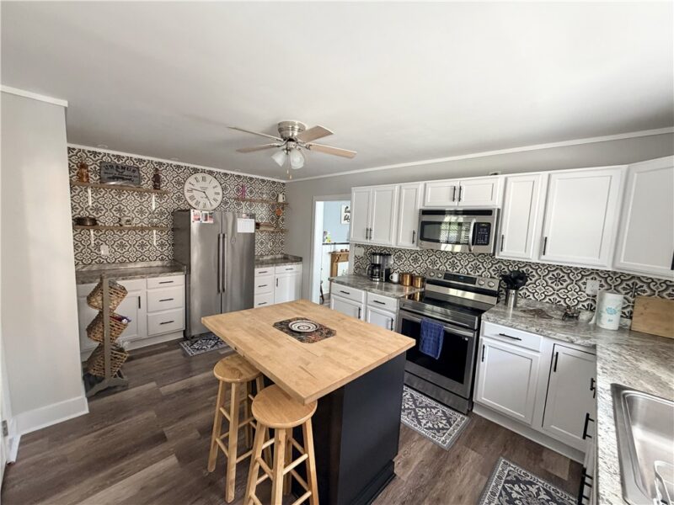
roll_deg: -2.6
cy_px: 252
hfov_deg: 102.1
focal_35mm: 14
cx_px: 337
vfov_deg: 85.7
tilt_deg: -6.5
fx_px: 273
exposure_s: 1/64
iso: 320
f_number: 2.2
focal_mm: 2.22
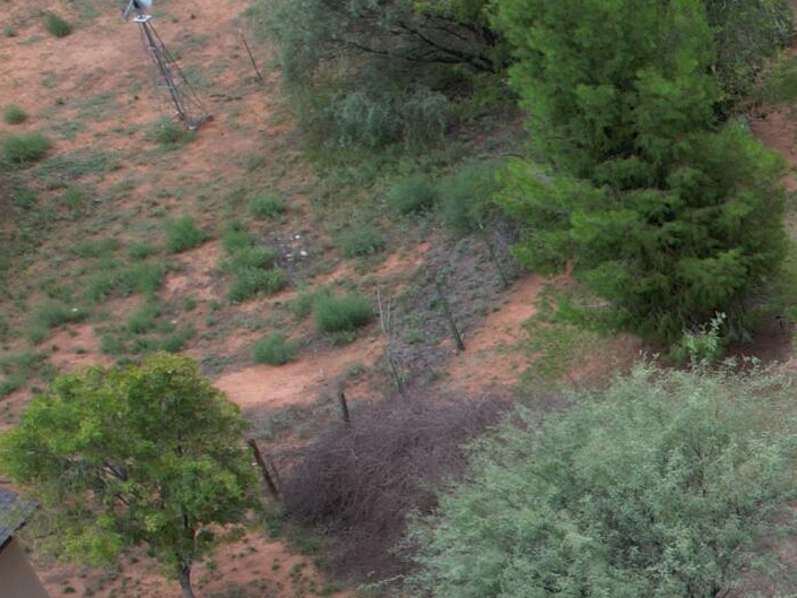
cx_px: 1409
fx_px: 2073
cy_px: 1063
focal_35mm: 90
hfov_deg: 17.8
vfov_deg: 14.5
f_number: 2.8
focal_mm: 8.38
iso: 100
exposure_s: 1/40
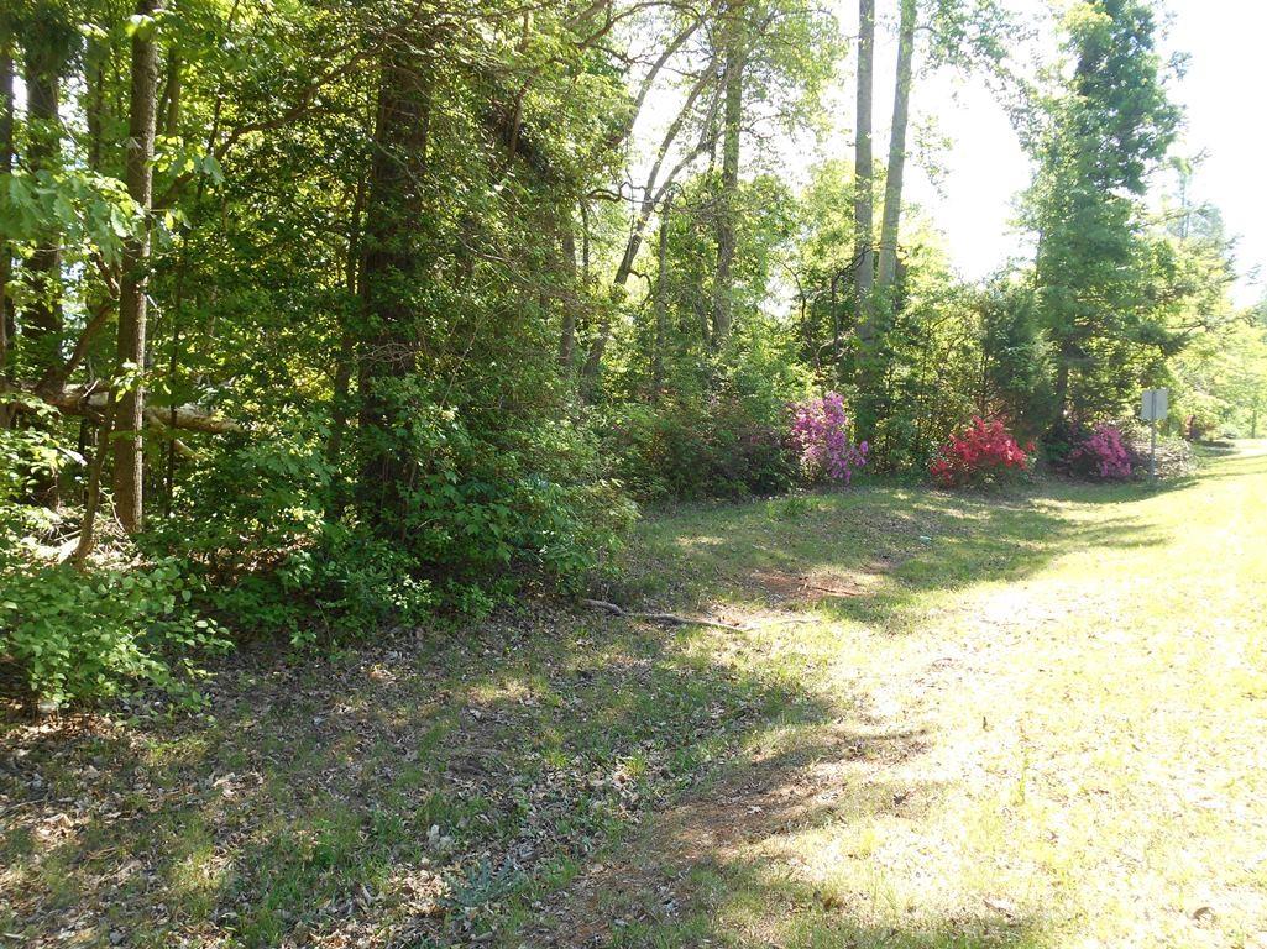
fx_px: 951
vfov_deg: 53.0
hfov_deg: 67.3
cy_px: 474
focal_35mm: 26
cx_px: 634
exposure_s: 1/80
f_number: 3.4
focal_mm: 4.7
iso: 80
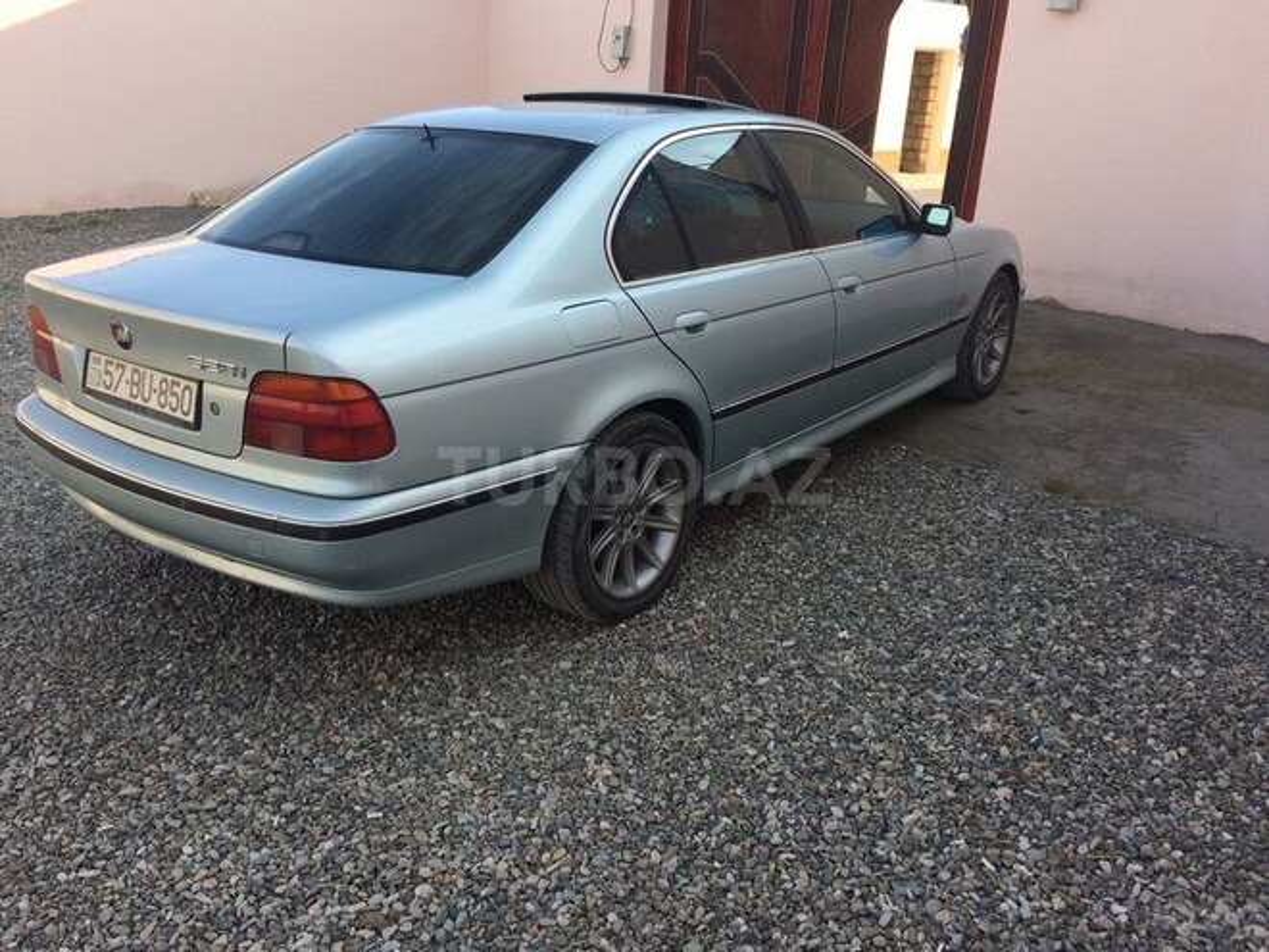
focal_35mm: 29
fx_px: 1063
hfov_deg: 61.7
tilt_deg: -19.1
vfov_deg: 48.2
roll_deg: -2.4
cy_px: 476
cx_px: 634
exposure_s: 1/547
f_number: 2.2
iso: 32
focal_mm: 4.15
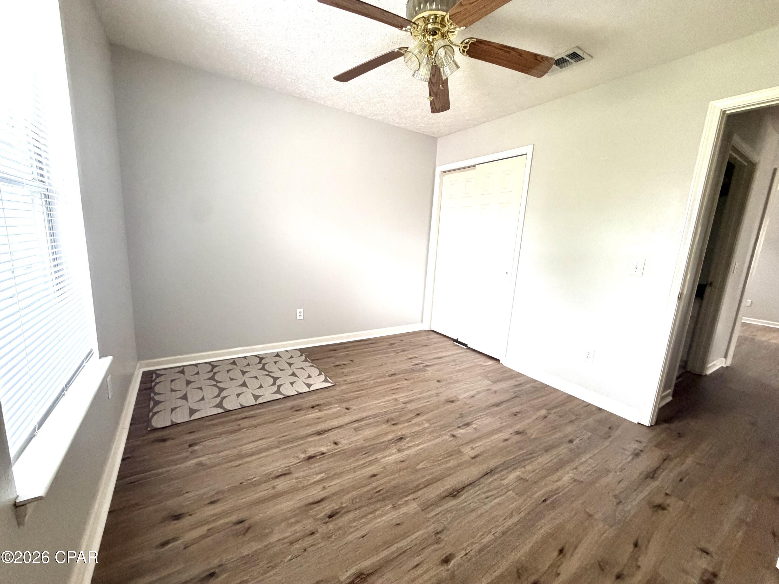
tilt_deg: -8.8
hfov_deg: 102.1
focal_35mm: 14
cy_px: 292
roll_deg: -1.6
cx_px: 390
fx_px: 315
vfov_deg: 85.7
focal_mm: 2.22
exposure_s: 1/60
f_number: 2.2
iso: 500
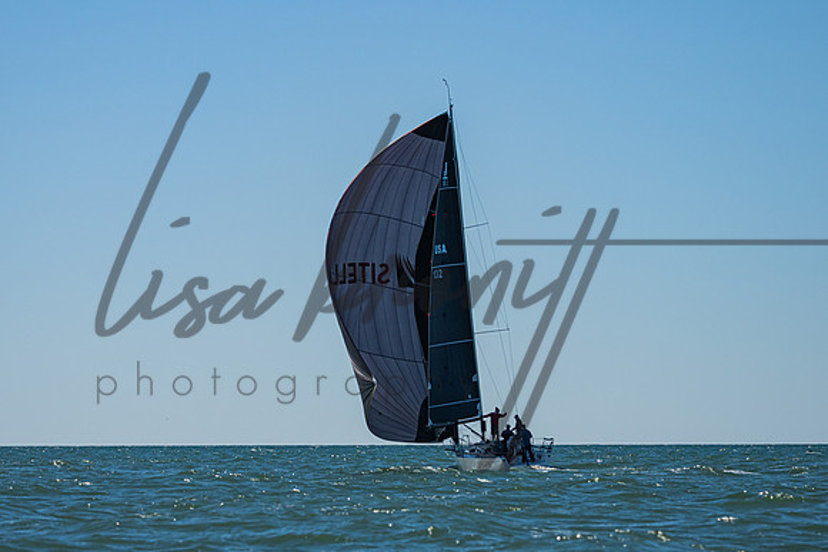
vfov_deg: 6.5
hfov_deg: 9.7
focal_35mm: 212
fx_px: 4878
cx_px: 383
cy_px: 241
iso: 400
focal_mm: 160
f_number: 5.6
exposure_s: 1/6400
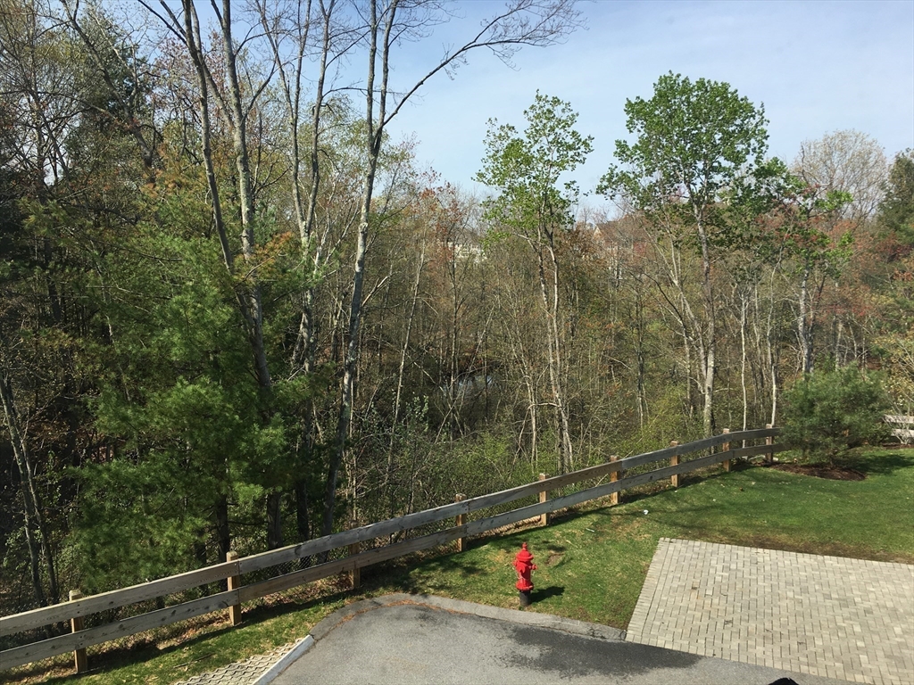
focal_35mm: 29
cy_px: 342
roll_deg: +0.2
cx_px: 457
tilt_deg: -5.0
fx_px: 766
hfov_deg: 61.7
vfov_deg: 48.2
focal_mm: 4.15
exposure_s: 1/927
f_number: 2.2
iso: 25
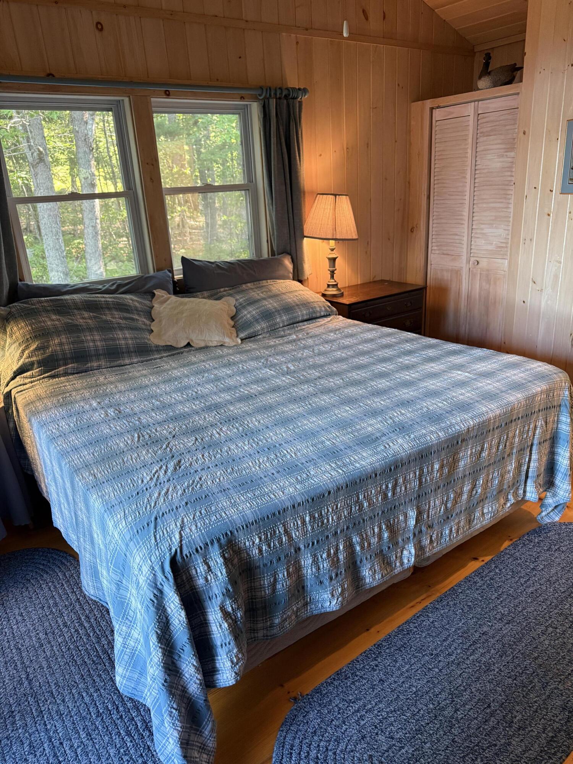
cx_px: 286
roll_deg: +2.6
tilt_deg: -20.7
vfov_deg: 71.6
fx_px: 530
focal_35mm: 24
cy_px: 382
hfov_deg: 56.8
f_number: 1.78
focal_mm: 6.76
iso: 320
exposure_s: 1/60
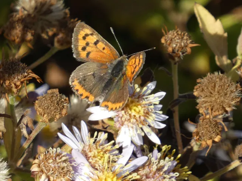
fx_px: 4761
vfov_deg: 2.2
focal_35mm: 681
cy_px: 90
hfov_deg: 2.9
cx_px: 121
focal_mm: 121.9
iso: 80
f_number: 5.6
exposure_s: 1/100
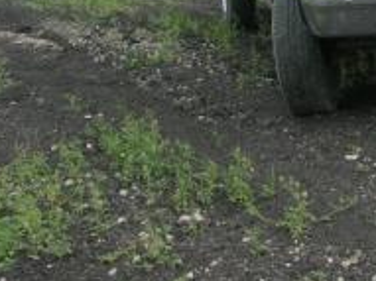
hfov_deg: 21.1
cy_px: -10
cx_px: 400
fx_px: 966
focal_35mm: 89
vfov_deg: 16.2
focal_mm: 6.4
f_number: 5
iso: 50
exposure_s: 1/160
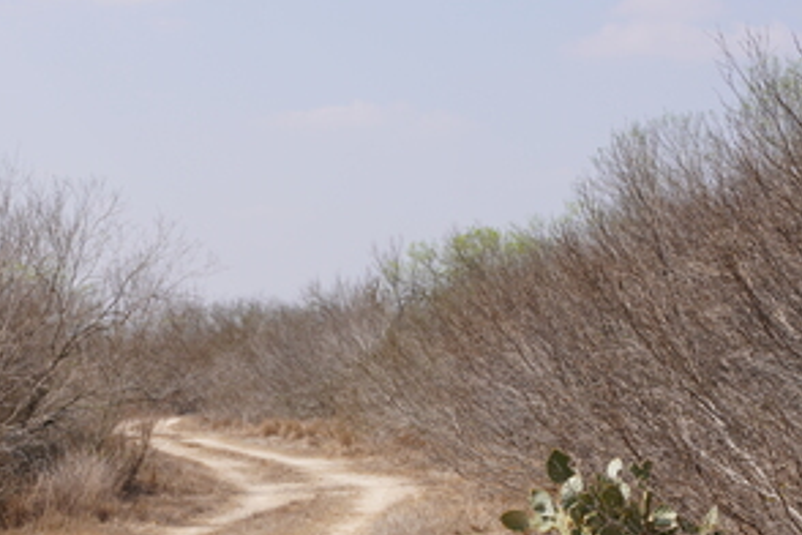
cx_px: 262
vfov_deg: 8.4
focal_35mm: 163
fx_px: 3631
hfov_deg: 12.6
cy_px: 343
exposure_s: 1/200
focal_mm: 75
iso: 100
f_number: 10
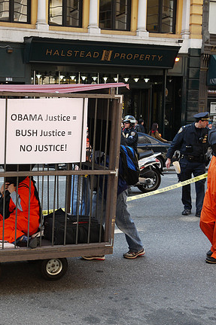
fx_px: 504
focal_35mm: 56
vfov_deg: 35.7
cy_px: 162
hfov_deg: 23.4
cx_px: 13
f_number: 3.5
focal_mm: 20
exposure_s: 1/125
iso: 100
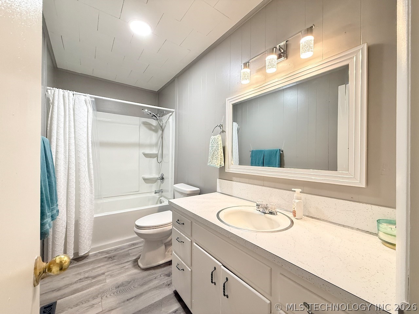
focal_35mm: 14
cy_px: 157
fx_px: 169
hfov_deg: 102.1
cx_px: 210
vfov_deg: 85.7
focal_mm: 2.22
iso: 500
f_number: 2.2
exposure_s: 1/120
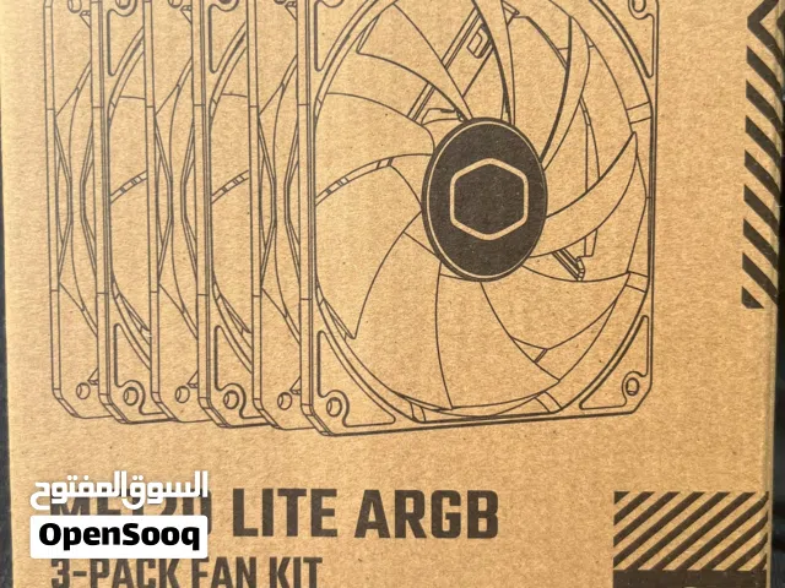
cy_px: 294
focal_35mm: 26
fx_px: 590
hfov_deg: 67.3
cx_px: 392
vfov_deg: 53.1
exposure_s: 1/121
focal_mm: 5.7
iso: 80
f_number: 1.5
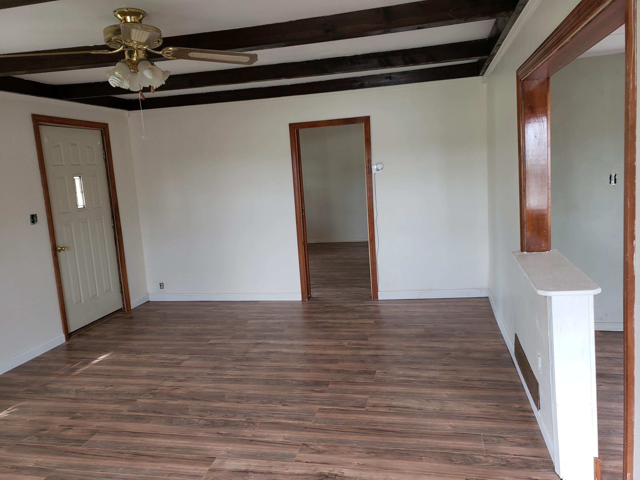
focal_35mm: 26
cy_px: 240
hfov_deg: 67.3
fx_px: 481
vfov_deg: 53.1
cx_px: 320
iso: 125
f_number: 2.4
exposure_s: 1/60
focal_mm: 4.3
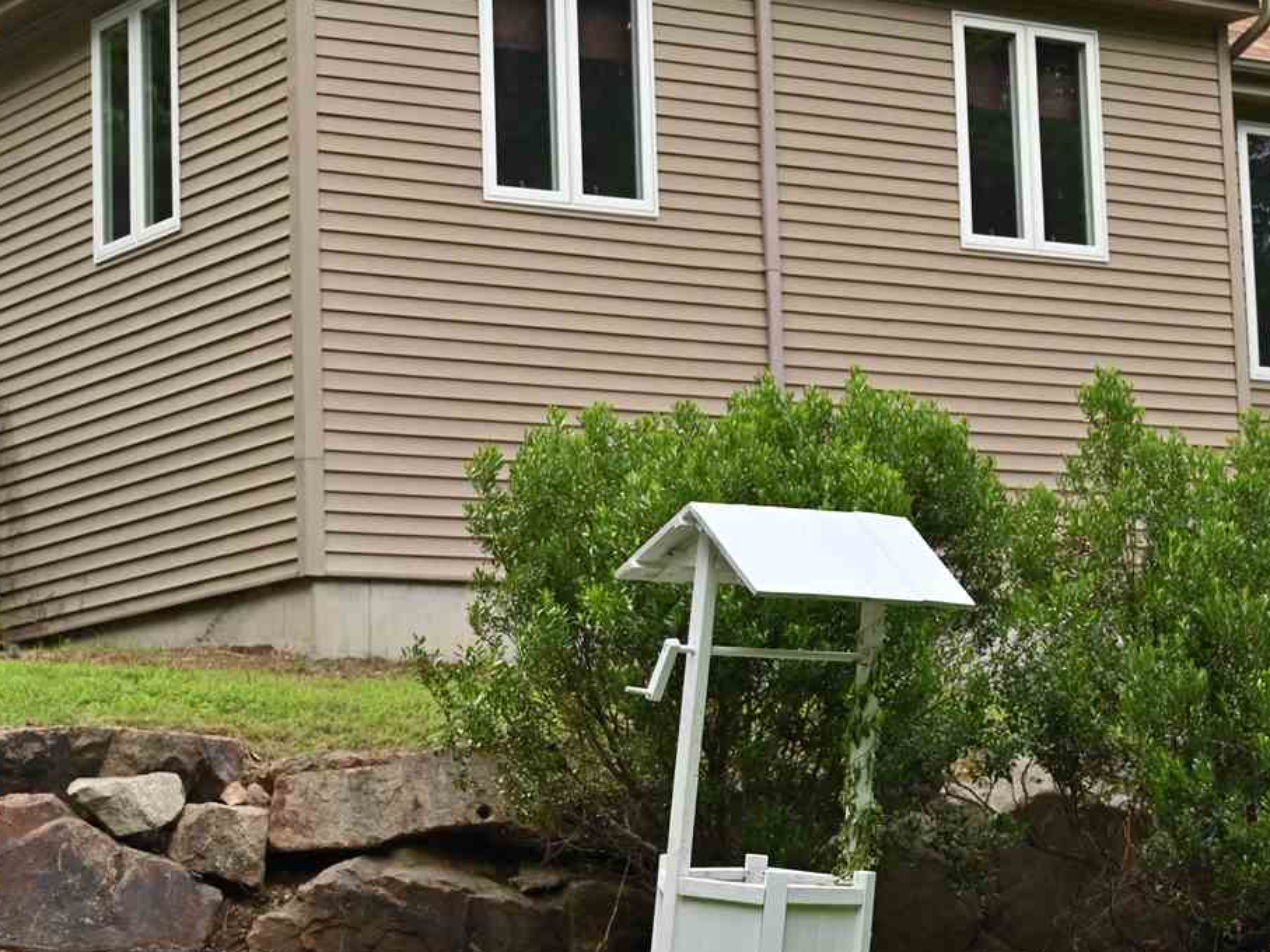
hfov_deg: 19.0
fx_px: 3742
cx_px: 1078
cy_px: 323
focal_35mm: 102
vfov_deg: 14.5
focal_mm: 47
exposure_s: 1/250
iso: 200
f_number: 4.5
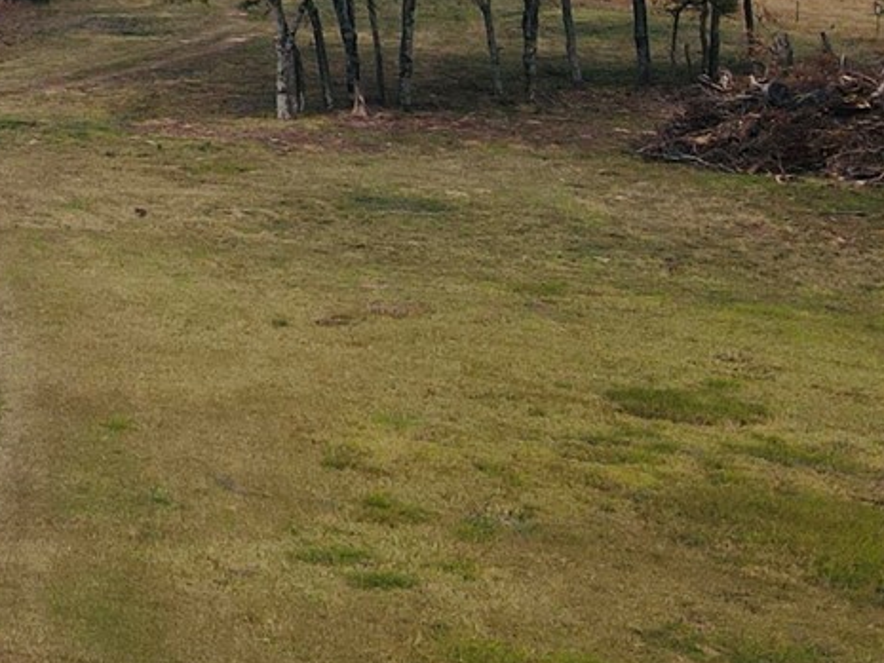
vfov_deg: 14.4
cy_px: -167
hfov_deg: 16.8
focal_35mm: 99
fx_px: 2529
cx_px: -665
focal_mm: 4.5
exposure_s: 1/500
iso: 100
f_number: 2.8
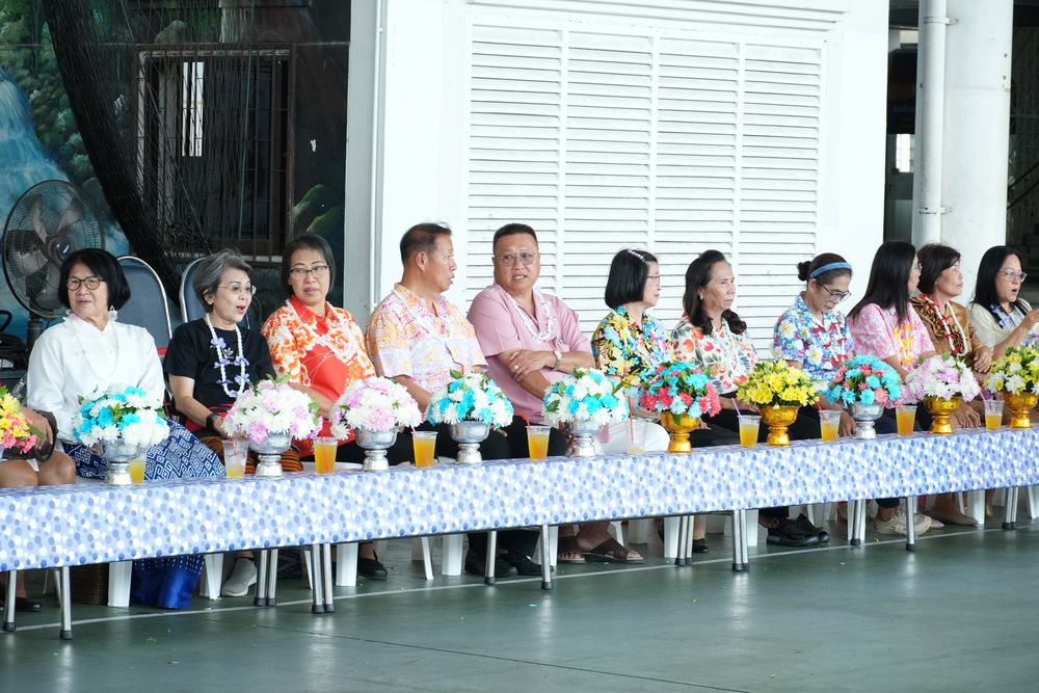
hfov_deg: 18.2
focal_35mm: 112
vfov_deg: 12.2
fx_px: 3247
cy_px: 346
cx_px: 520
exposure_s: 1/125
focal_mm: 75
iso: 1000
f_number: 5.6
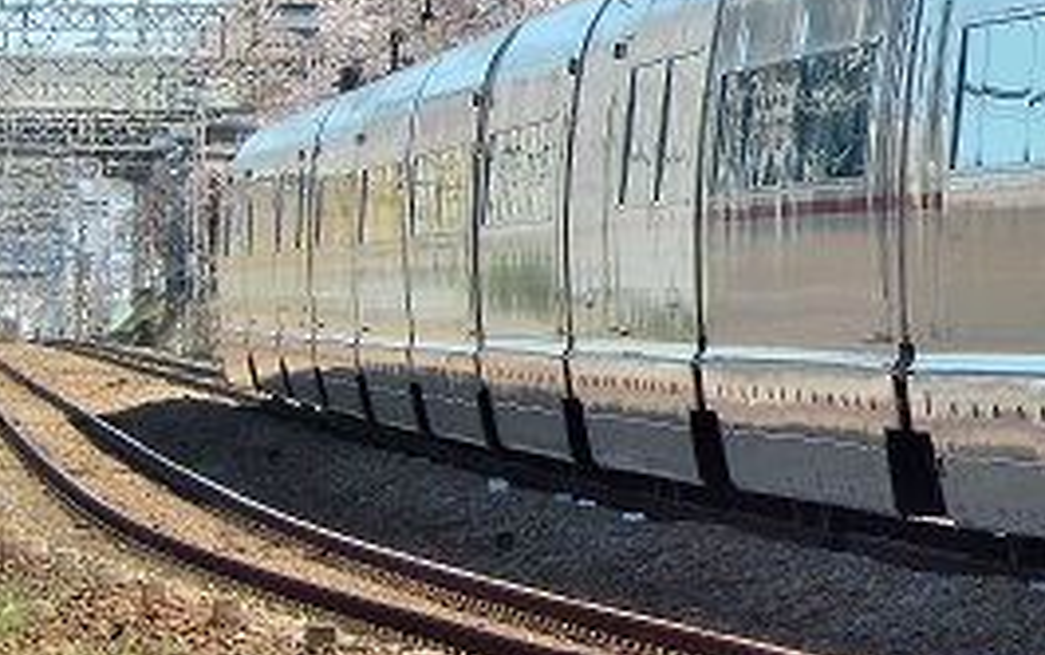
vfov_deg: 2.5
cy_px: 219
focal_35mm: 518
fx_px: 14762
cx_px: 1301
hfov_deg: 4.0
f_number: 5.7
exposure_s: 1/400
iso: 125
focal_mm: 33.3
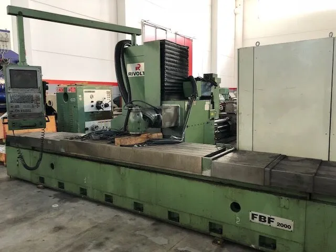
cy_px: 126
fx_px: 272
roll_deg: +0.4
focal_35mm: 28
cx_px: 168
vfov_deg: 49.7
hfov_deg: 63.4
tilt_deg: -5.9
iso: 80
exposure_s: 1/17
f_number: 1.8
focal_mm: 4
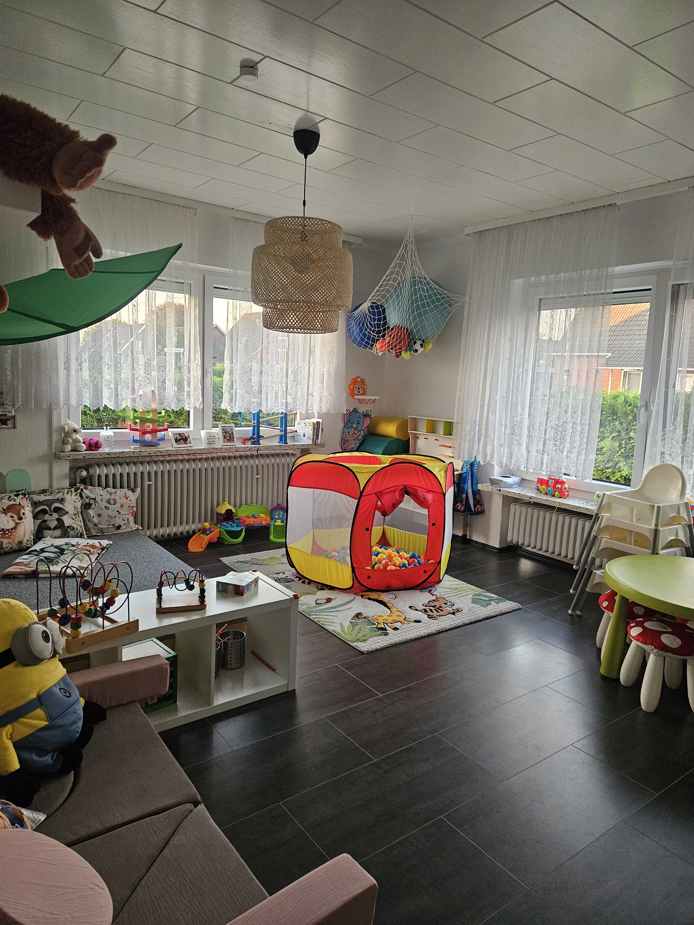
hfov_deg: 58.9
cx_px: 347
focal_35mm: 23
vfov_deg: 73.9
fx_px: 615
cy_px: 462
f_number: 1.8
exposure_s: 1/100
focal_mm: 5.4
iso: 500
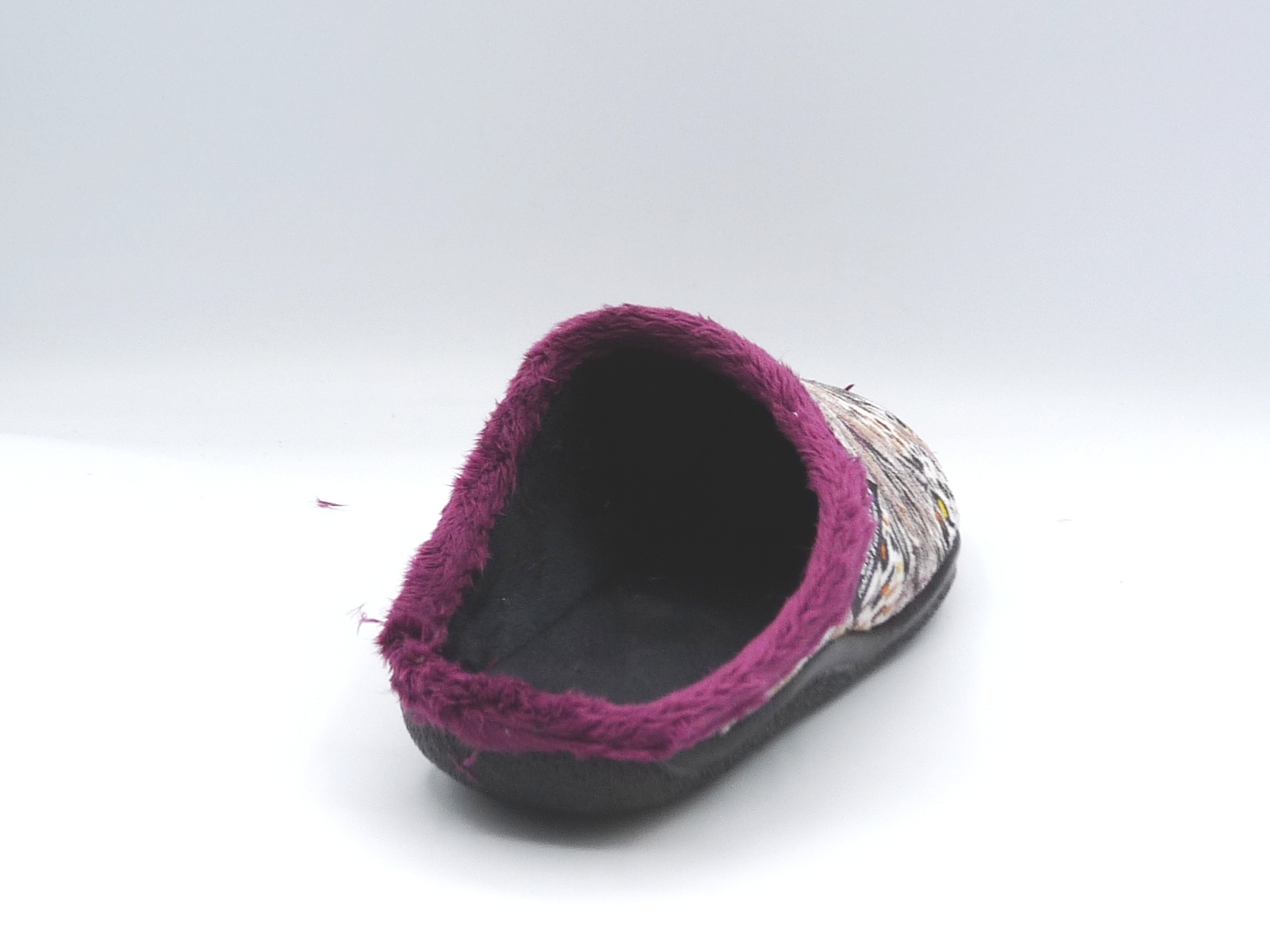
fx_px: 1798
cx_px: 635
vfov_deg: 29.7
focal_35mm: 49
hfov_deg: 38.9
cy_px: 476
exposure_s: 1/200
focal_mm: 4.8
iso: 100
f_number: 4.5
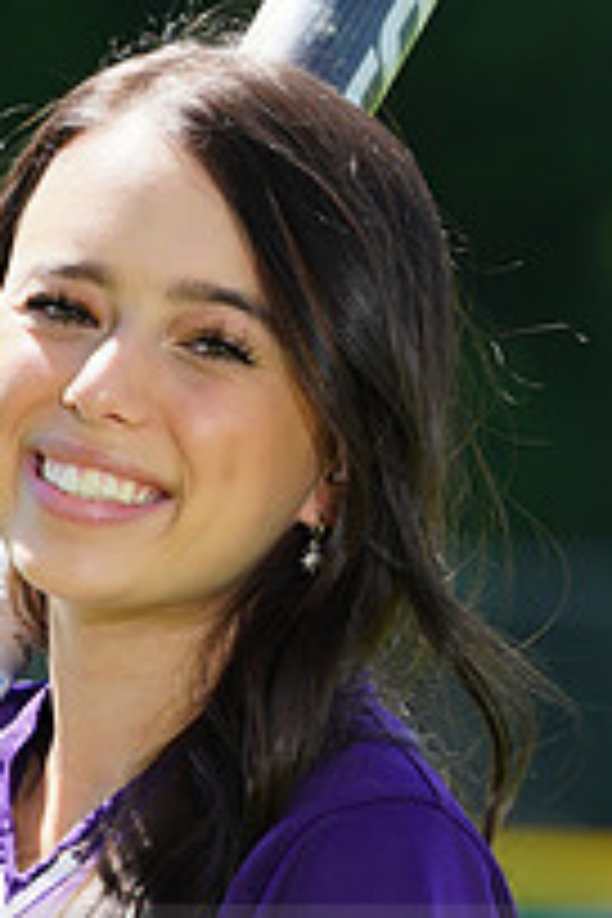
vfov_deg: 2.4
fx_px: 22362
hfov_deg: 1.6
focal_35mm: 877
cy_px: 968
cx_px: 162
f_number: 9
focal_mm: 309
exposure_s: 1/200
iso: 200
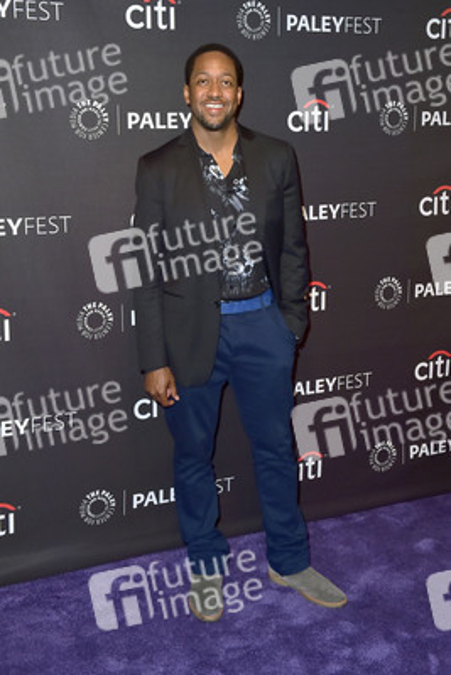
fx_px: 901
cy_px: 338
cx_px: 226
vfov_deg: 41.1
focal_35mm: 48
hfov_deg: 28.1
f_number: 6.3
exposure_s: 1/320
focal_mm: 48
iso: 640
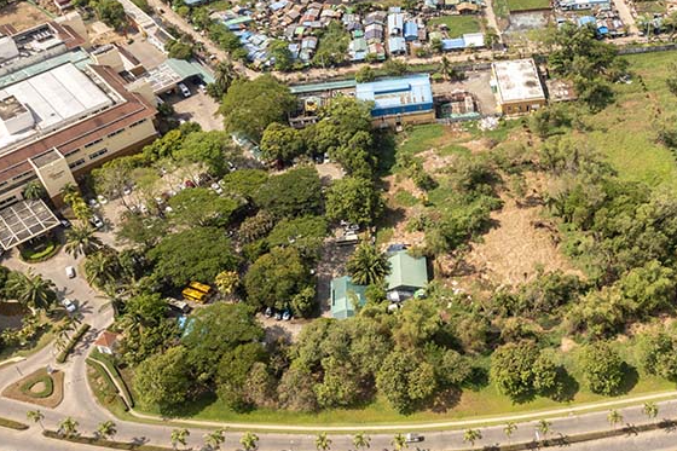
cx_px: 549
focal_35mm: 48
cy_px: 179
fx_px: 902
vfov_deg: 28.0
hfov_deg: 39.4
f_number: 9
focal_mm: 10.26
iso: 100
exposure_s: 1/200
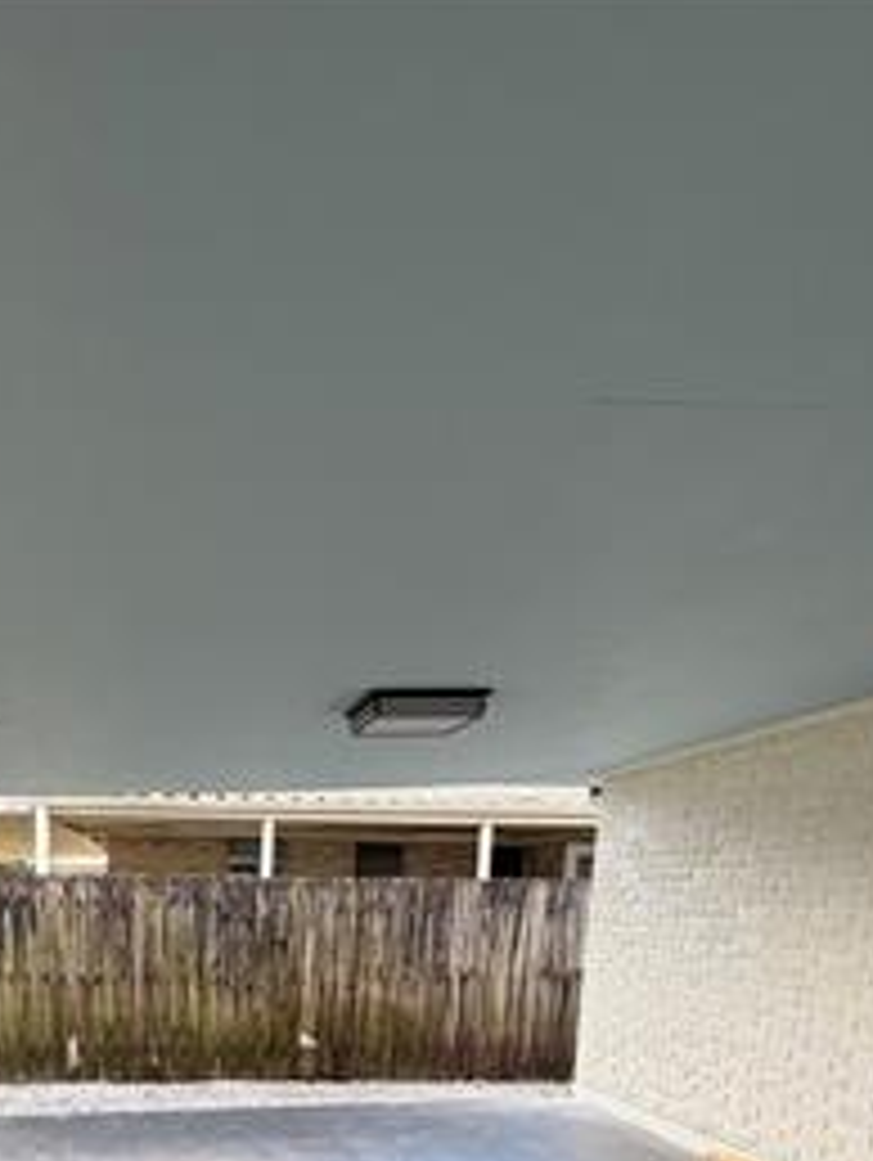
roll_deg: -1.7
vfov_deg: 57.2
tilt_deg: -9.7
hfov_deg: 51.2
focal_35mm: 26
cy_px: 1058
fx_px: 873
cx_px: 234
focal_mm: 2.22
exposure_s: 1/121
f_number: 2.2
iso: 100
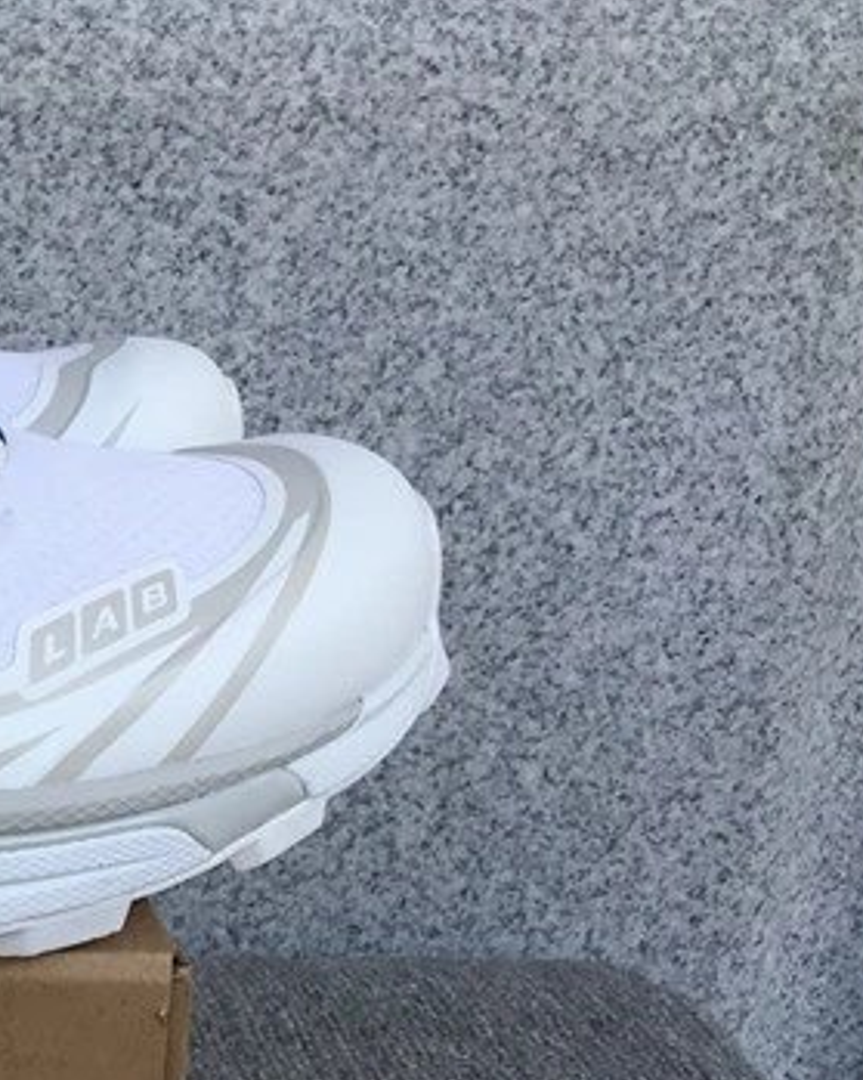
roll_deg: +0.2
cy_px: 828
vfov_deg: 24.2
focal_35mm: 78
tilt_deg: -19.9
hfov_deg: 17.5
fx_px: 2491
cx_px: -470
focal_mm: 3.3
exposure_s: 1/364
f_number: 2.4
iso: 25
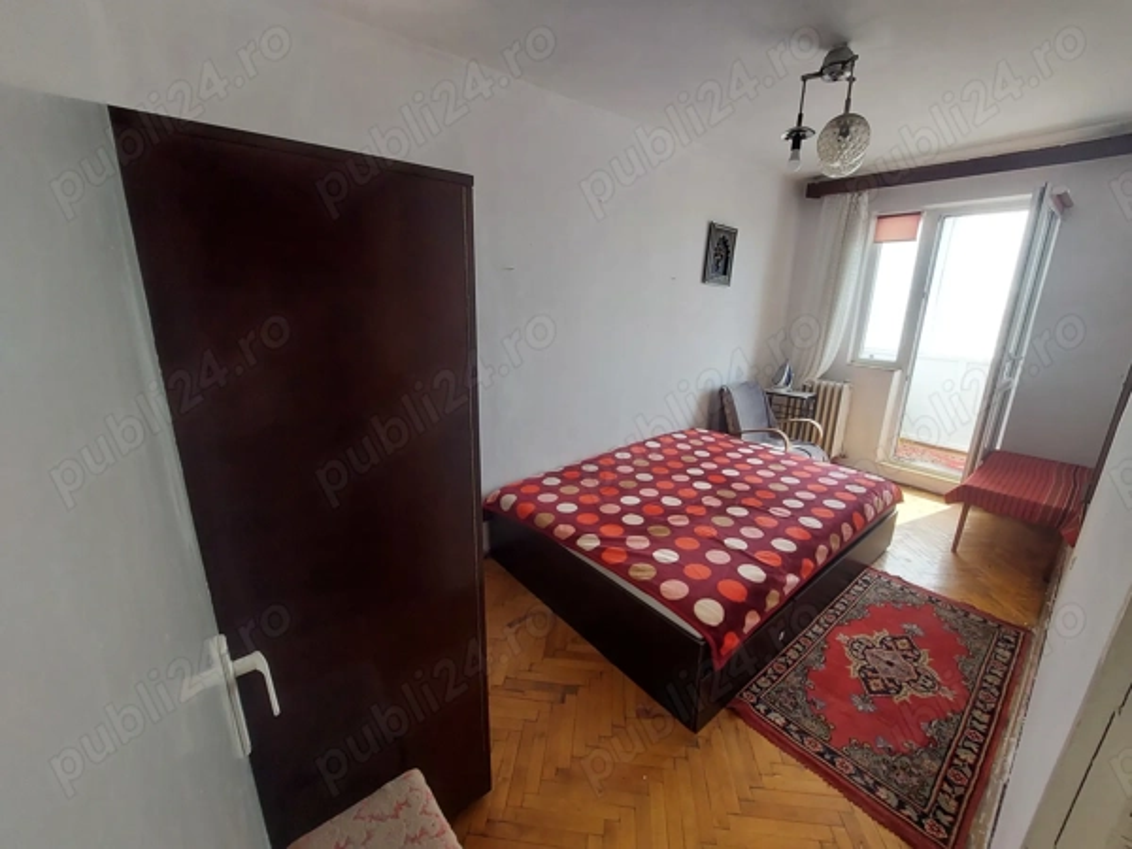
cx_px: 566
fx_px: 425
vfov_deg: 89.9
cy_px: 424
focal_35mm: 13
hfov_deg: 106.2
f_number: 2.2
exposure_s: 1/100
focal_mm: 1.74
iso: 80
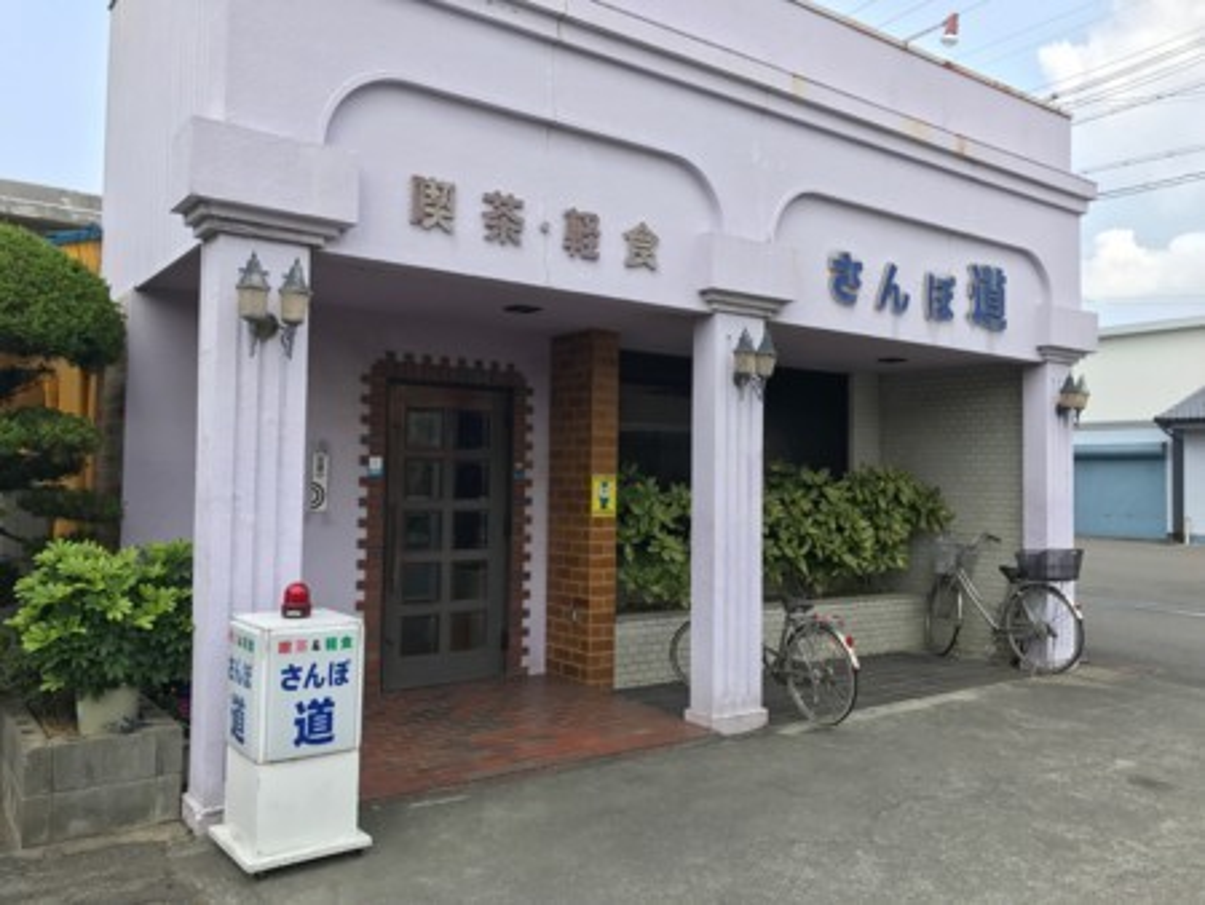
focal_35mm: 28
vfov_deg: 49.8
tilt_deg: +1.2
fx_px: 975
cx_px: 602
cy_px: 452
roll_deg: -0.6
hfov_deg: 63.4
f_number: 1.8
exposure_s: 1/847
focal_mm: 3.99
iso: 20
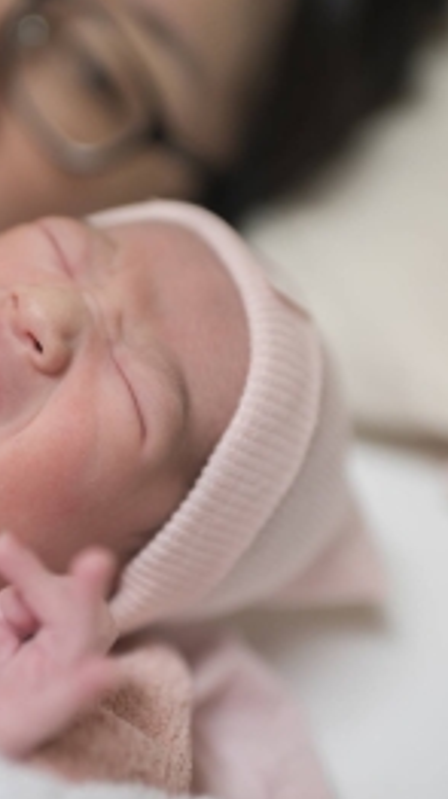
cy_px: 400
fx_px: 1185
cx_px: 43
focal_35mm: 56
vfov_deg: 37.2
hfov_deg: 20.9
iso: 400
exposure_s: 1/125
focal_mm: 35
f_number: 2
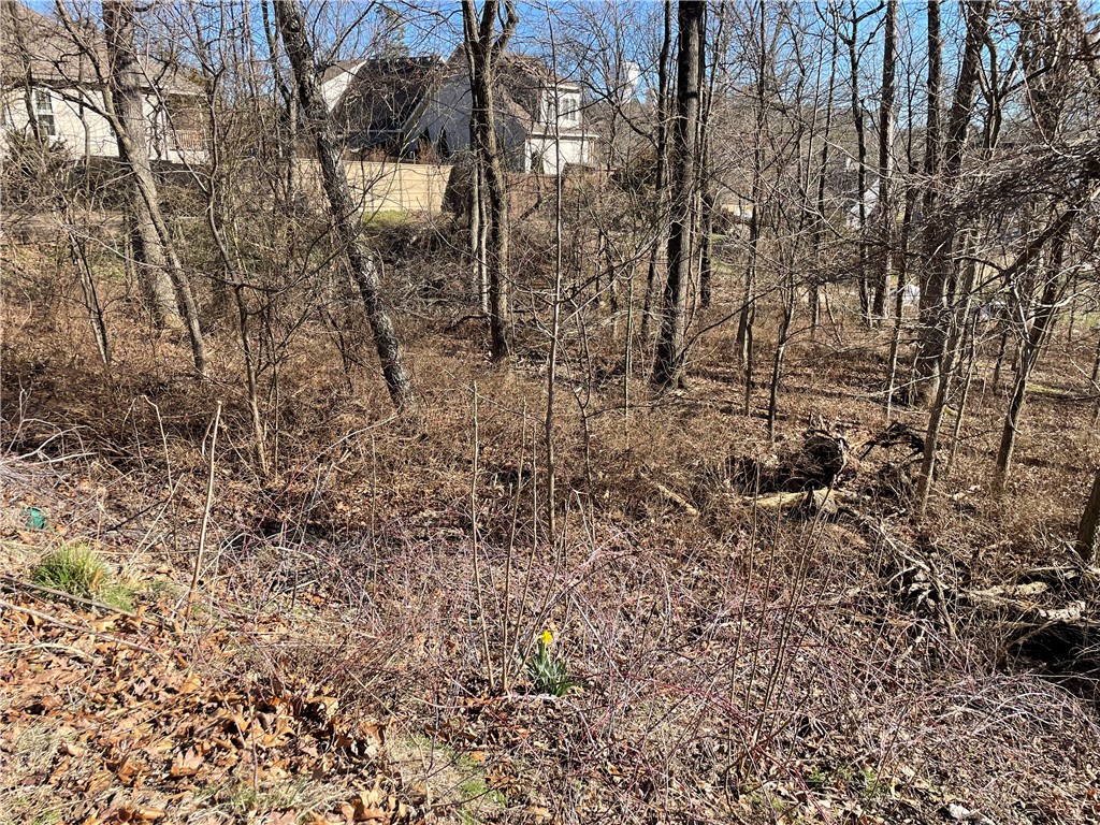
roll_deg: -1.0
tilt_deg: -17.3
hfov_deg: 67.3
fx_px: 826
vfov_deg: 53.1
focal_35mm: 26
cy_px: 412
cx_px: 550
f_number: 1.6
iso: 32
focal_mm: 4.2
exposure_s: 1/1135
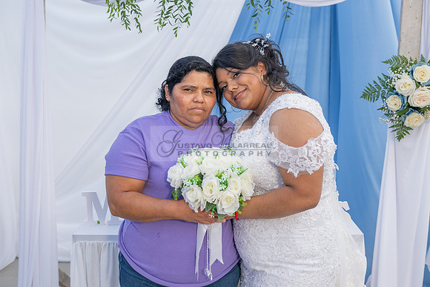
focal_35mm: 44
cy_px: 144
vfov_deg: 30.5
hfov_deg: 44.5
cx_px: 215
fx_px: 526
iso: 200
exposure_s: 1/125
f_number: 4.5
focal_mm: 44
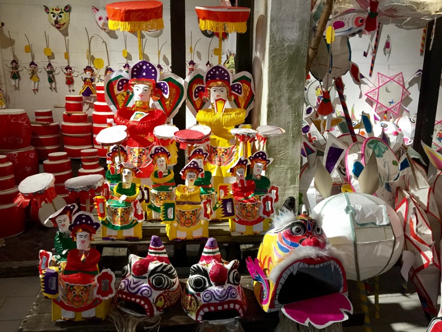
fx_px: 370
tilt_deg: -14.2
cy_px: 166
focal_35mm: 29
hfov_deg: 61.7
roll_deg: -2.1
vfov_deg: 48.2
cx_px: 221
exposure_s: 1/17
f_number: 2.2
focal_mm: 4.15
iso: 80
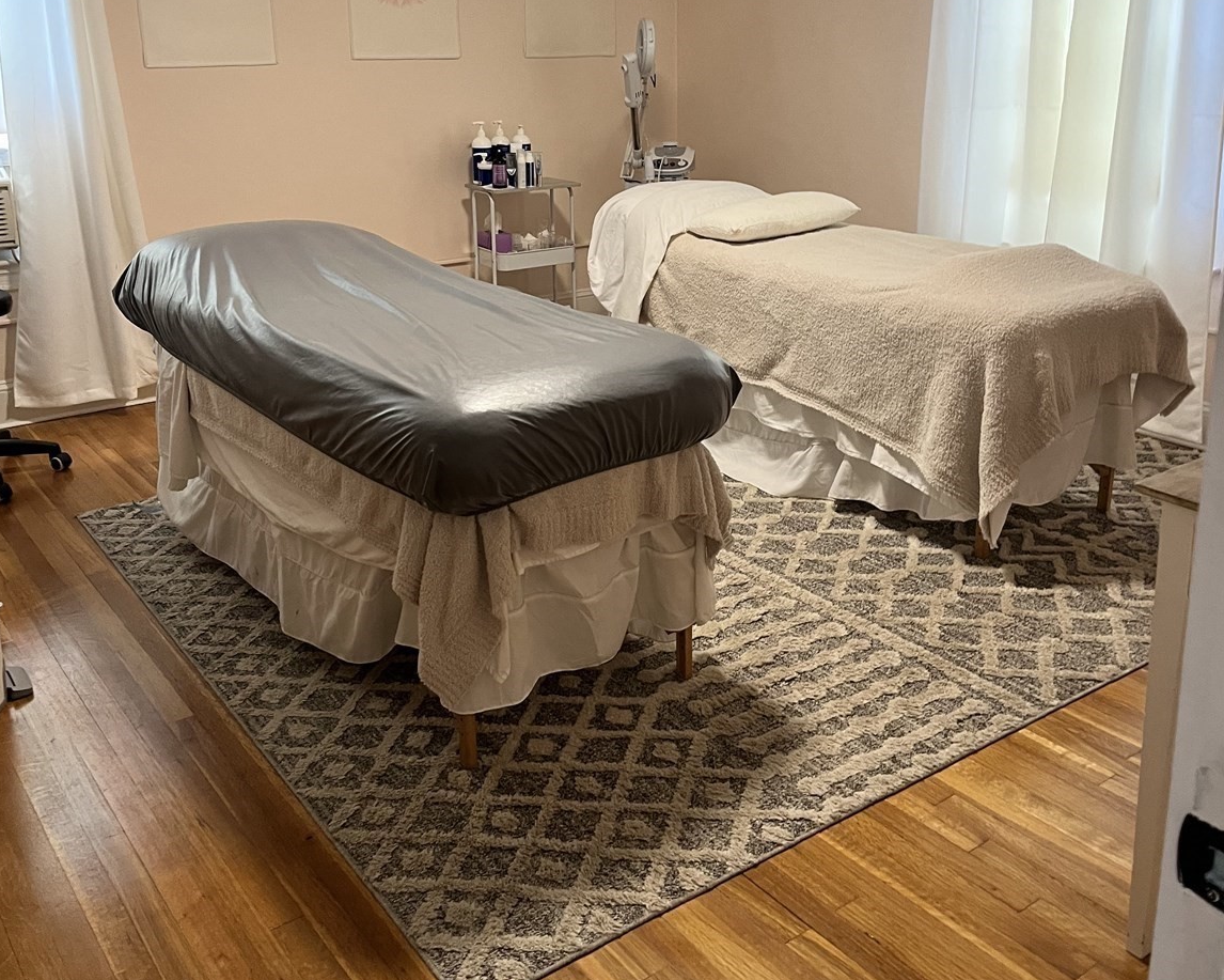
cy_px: 328
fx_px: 1232
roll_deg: +1.2
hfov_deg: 52.8
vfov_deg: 42.8
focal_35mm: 34
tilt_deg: -15.5
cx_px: 610
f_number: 1.6
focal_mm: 5.1
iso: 200
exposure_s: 1/60
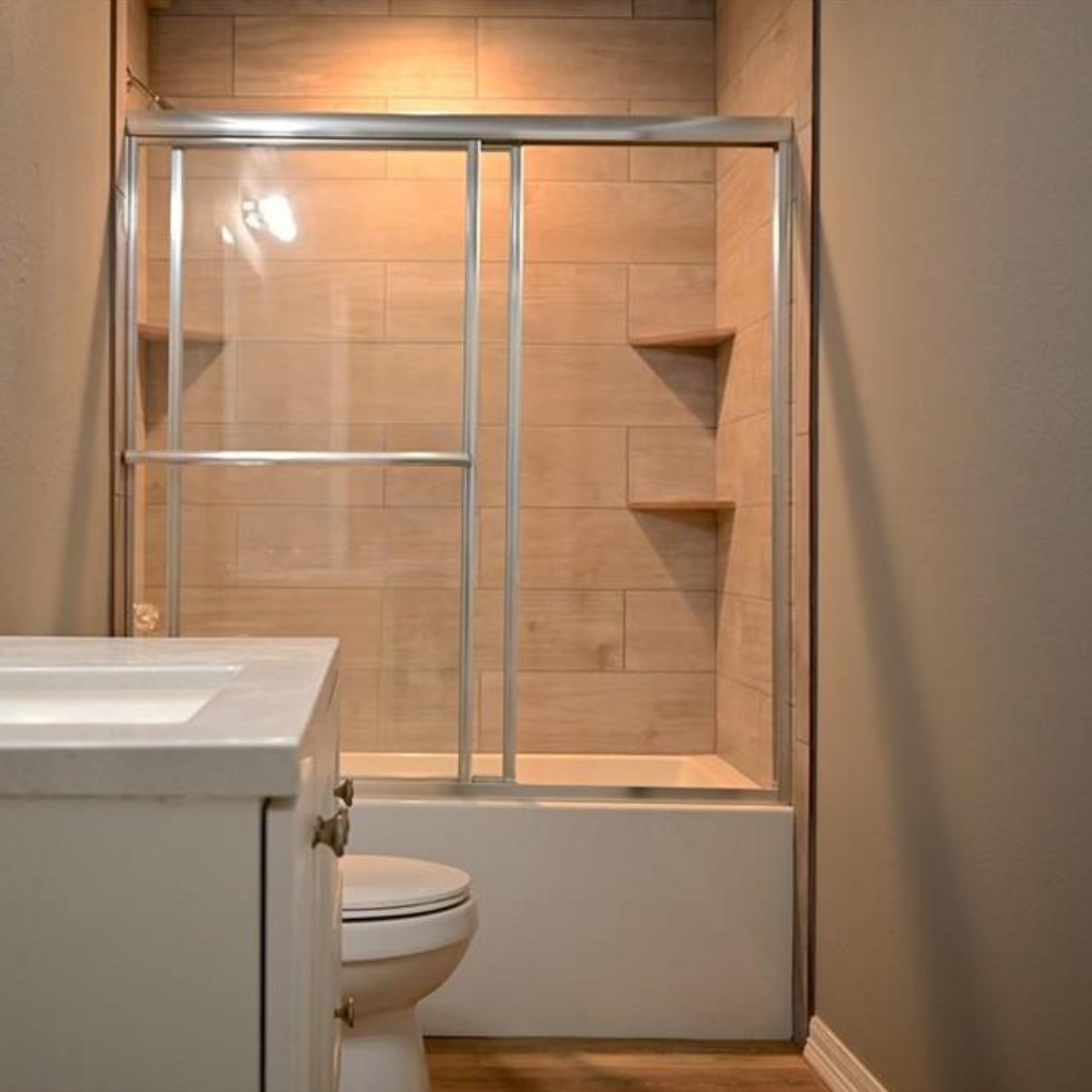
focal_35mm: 41
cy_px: 545
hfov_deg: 40.9
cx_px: 394
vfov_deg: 41.3
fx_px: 1451
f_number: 4.8
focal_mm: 31.5
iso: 400
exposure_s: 1/50
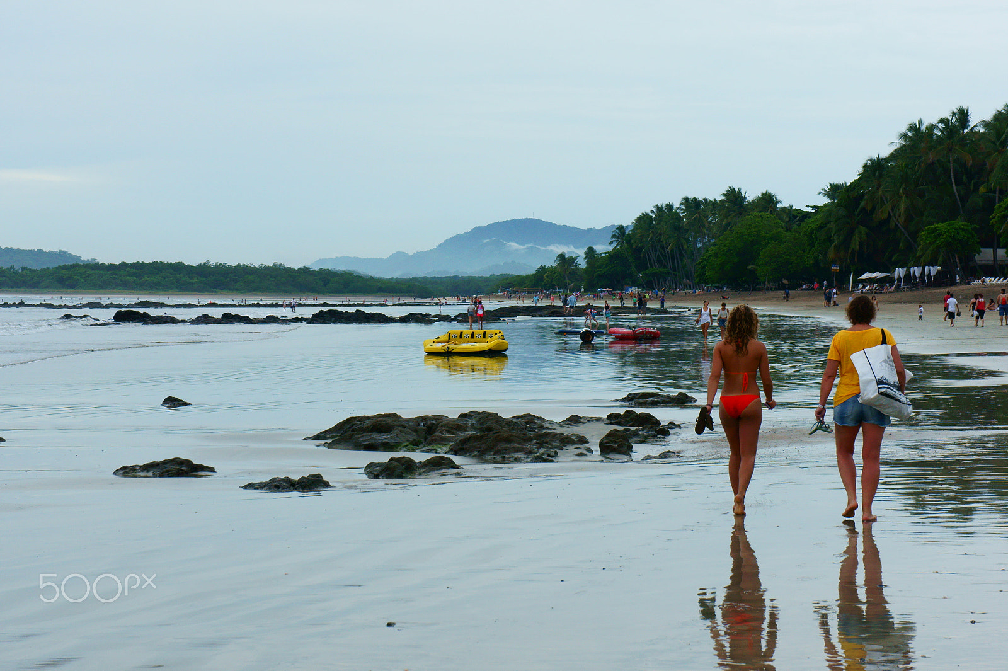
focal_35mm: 82
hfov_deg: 24.6
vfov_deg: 16.5
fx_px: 2309
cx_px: 504
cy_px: 336
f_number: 11
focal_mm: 55
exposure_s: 1/100
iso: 200
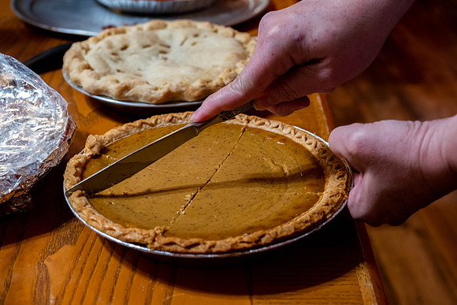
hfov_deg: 38.9
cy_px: 152
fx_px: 648
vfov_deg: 26.5
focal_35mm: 51
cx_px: 228
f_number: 4
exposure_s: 1/40
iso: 1600
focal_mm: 34.2
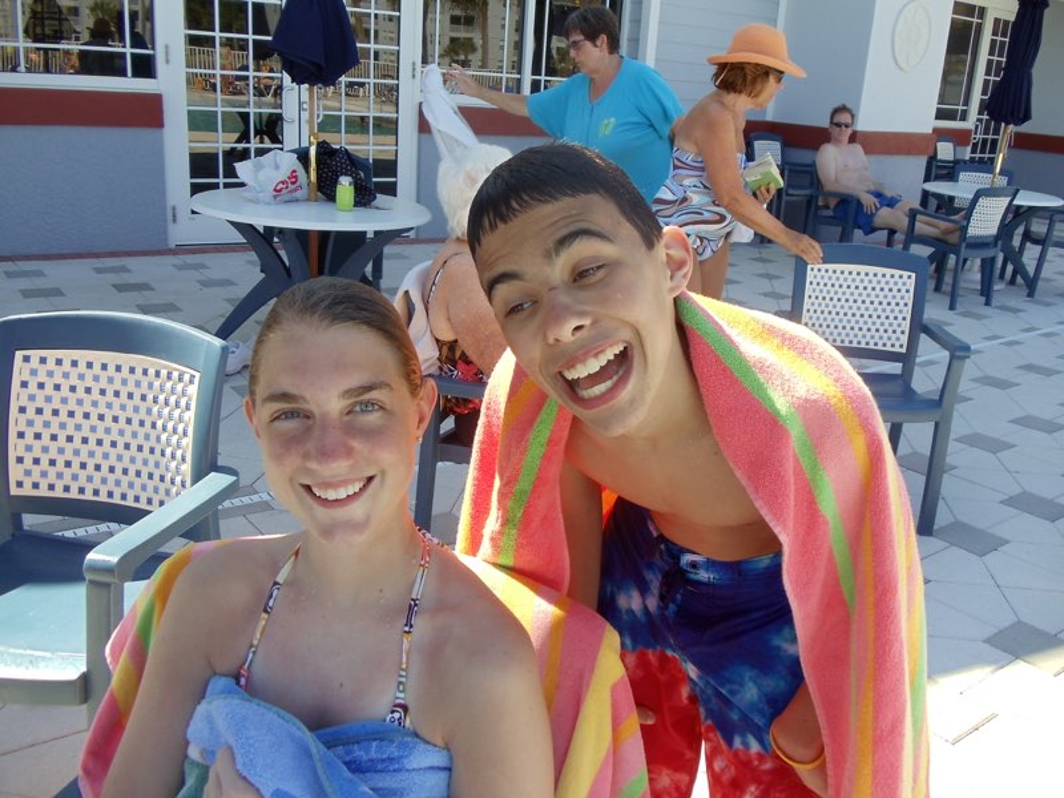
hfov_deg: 42.9
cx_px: 532
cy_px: 399
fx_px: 1352
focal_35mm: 44
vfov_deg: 32.9
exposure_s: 1/250
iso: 80
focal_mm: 6
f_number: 3.5
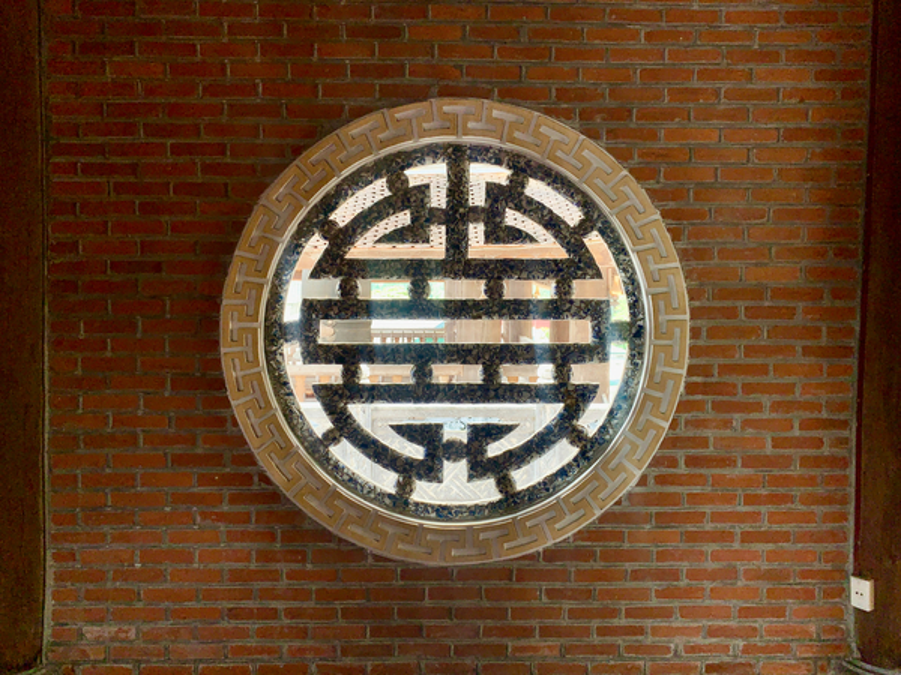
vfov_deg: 53.1
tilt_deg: -2.8
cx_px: 450
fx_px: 677
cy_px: 338
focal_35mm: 26
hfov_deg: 67.3
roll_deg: -0.6
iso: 80
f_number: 1.8
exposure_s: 1/121
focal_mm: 4.25
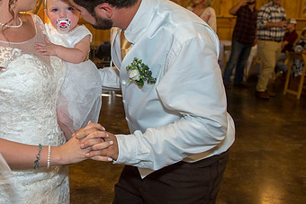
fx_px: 391
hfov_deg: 41.0
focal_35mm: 46
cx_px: 63
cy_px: 78
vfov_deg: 29.2
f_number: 4
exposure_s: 1/160
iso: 1600
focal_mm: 27
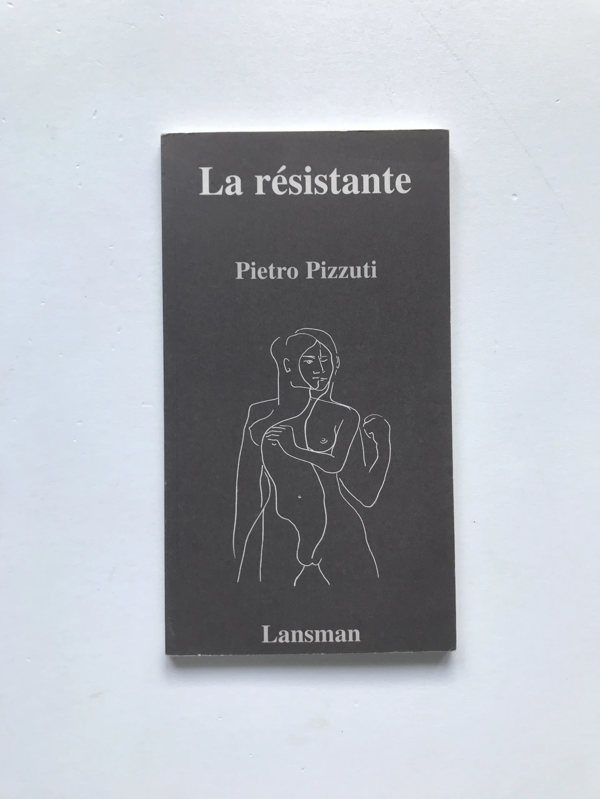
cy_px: 400
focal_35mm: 28
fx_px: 647
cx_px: 300
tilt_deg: -88.5
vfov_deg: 63.4
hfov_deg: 49.7
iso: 32
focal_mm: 3.99
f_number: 1.8
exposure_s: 1/100
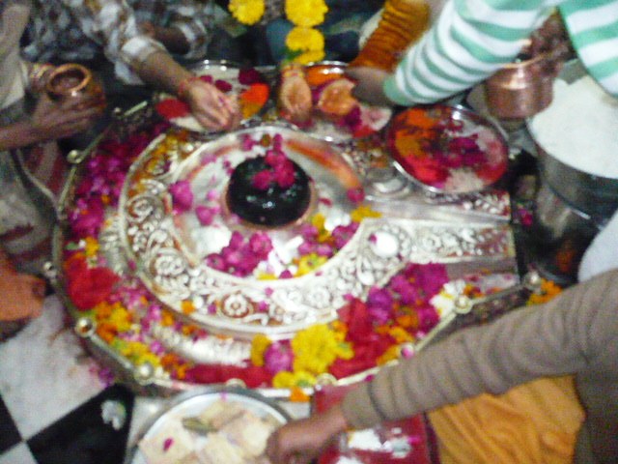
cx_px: 309
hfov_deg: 52.6
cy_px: 232
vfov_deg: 40.7
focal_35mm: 35
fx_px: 625
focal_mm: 5.8
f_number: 2.8
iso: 1250
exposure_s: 1/30
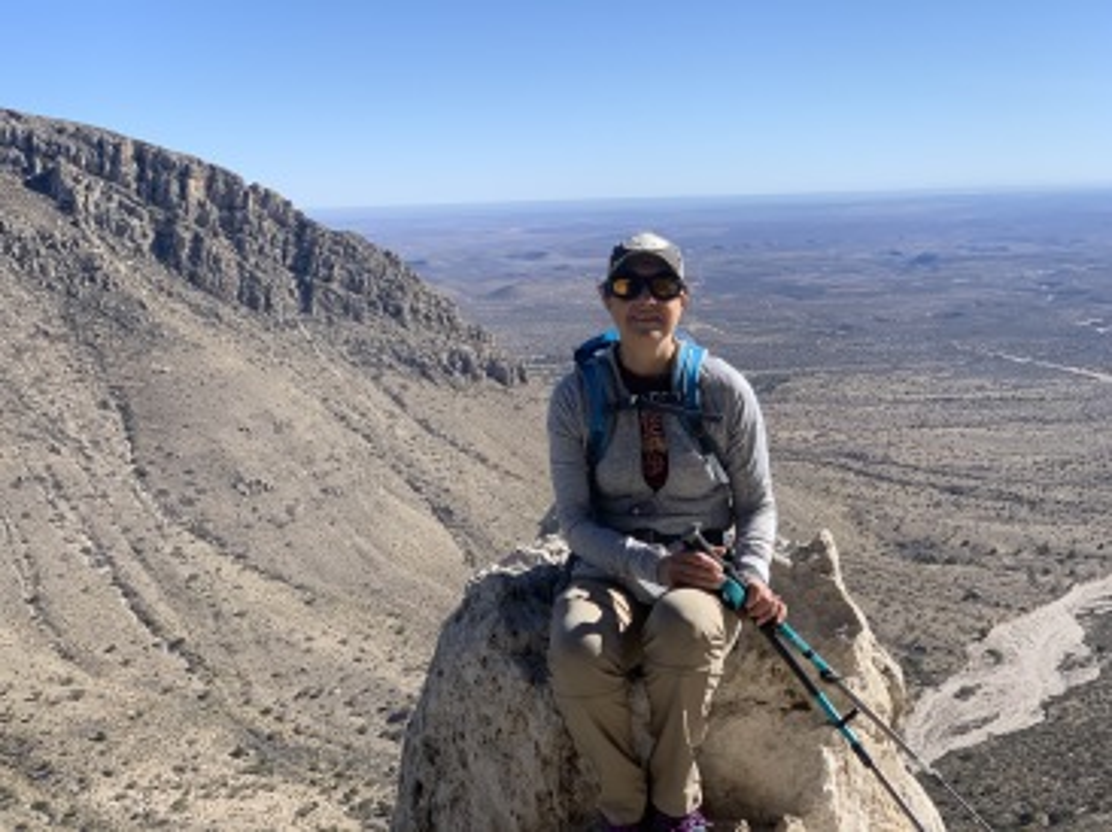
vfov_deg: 28.0
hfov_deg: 36.8
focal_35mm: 52
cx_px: 556
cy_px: 416
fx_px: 1669
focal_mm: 6
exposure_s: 1/826
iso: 16
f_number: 2.4
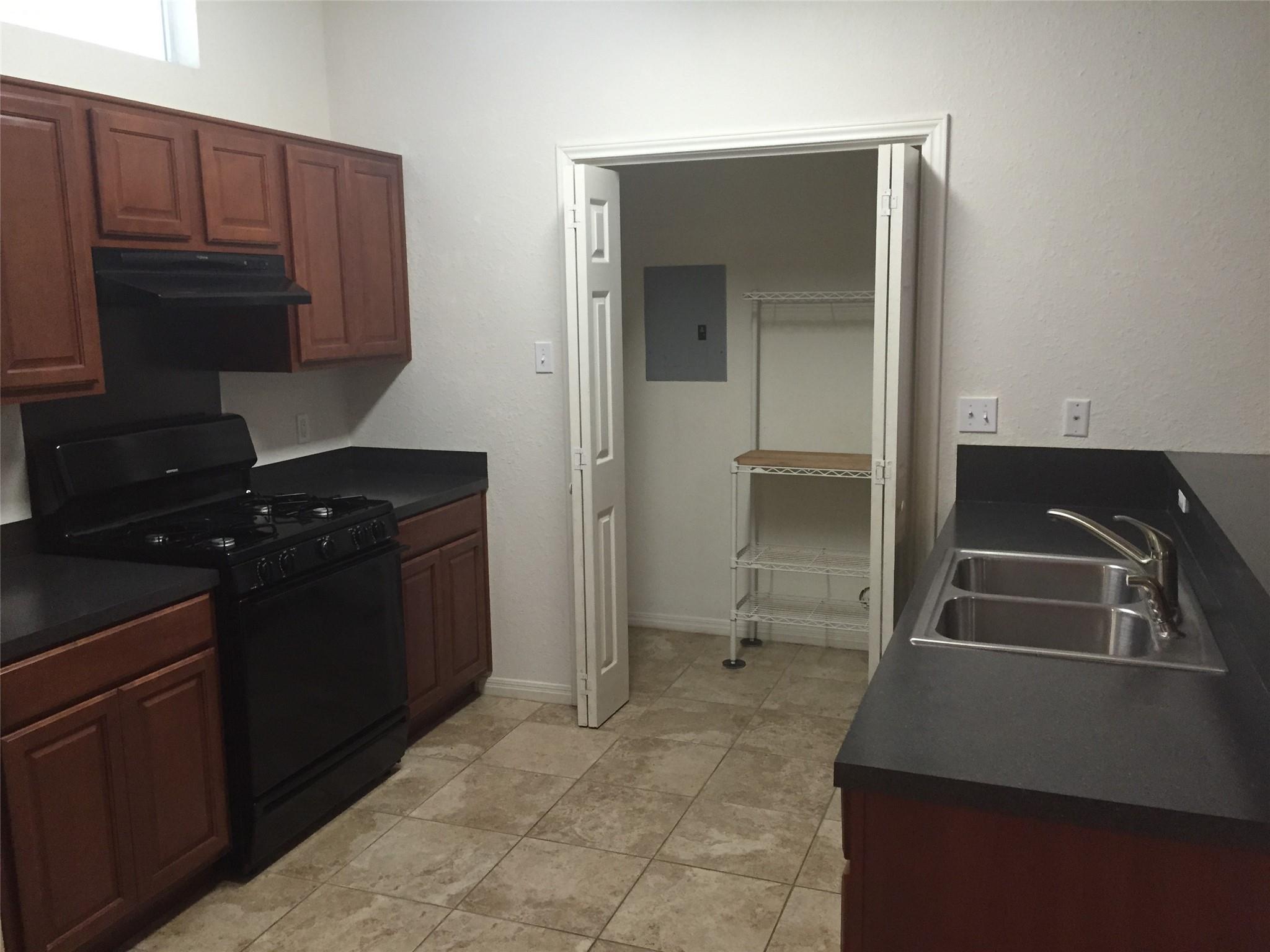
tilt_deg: -9.9
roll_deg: +1.3
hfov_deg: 61.7
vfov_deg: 48.2
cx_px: 635
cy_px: 476
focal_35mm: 29
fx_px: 1064
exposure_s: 1/30
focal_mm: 4.15
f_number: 2.2
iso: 160
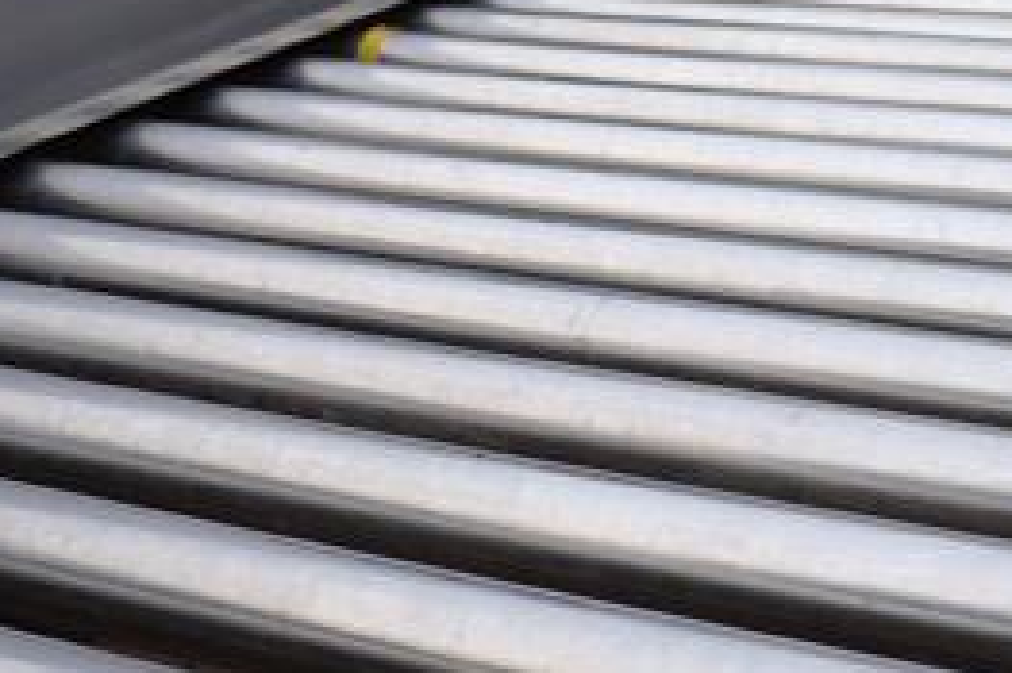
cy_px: 65
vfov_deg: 18.8
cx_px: 939
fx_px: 1995
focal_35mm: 71
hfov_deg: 27.3
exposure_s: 1/125
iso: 200
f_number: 2.5
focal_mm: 14
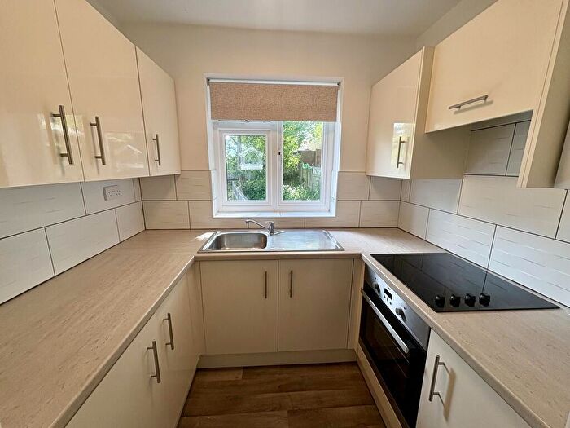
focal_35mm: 14
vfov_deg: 85.7
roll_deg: -0.4
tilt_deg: -11.7
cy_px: 214
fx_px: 231
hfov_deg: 102.1
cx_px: 285
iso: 64
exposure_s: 1/100
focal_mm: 2.22
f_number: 2.2
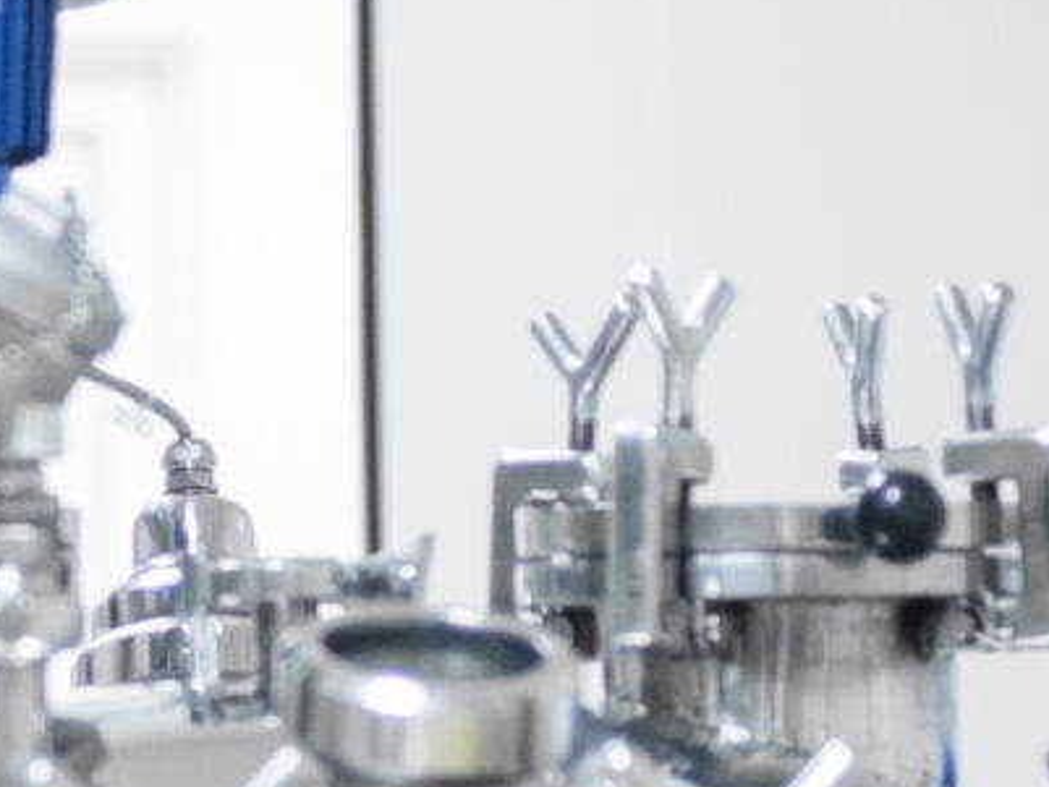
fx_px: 6517
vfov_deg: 6.9
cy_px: 875
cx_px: -225
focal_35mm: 215
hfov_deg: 9.1
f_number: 1.4
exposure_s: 1/125
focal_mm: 35
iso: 640
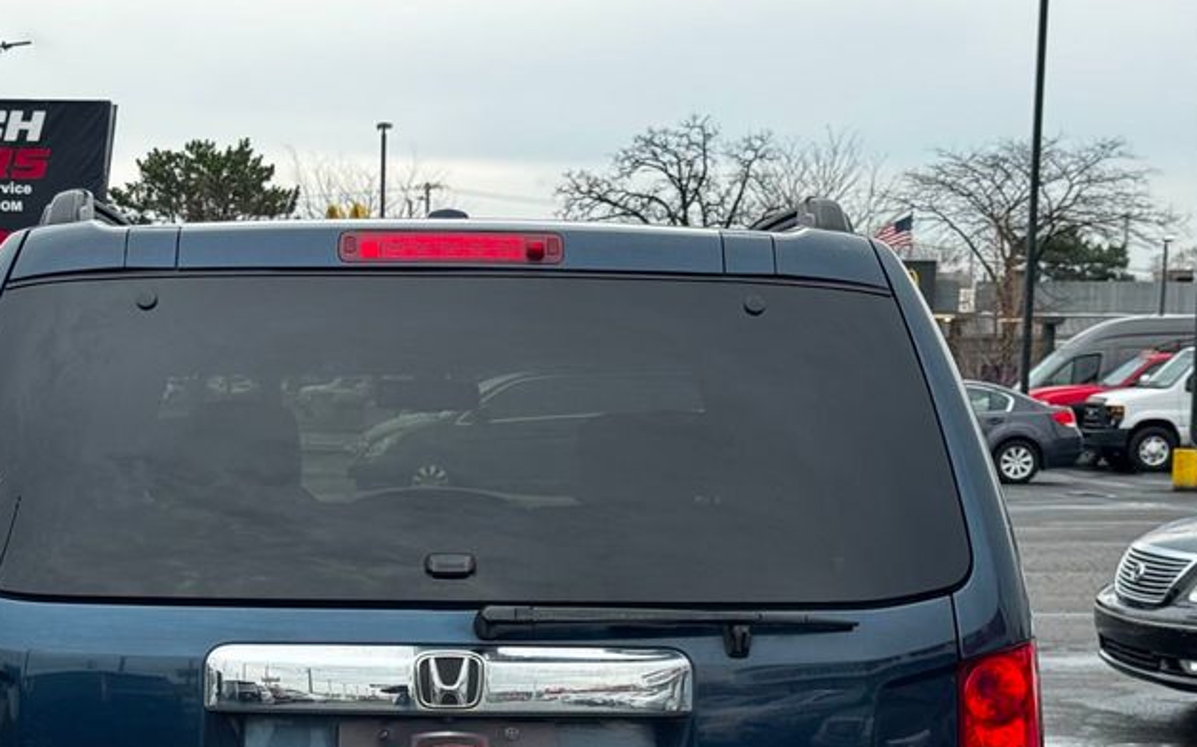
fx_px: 2707
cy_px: 699
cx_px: 417
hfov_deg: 24.8
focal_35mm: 83
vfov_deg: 15.5
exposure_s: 1/1287
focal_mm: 6.76
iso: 64
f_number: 1.78
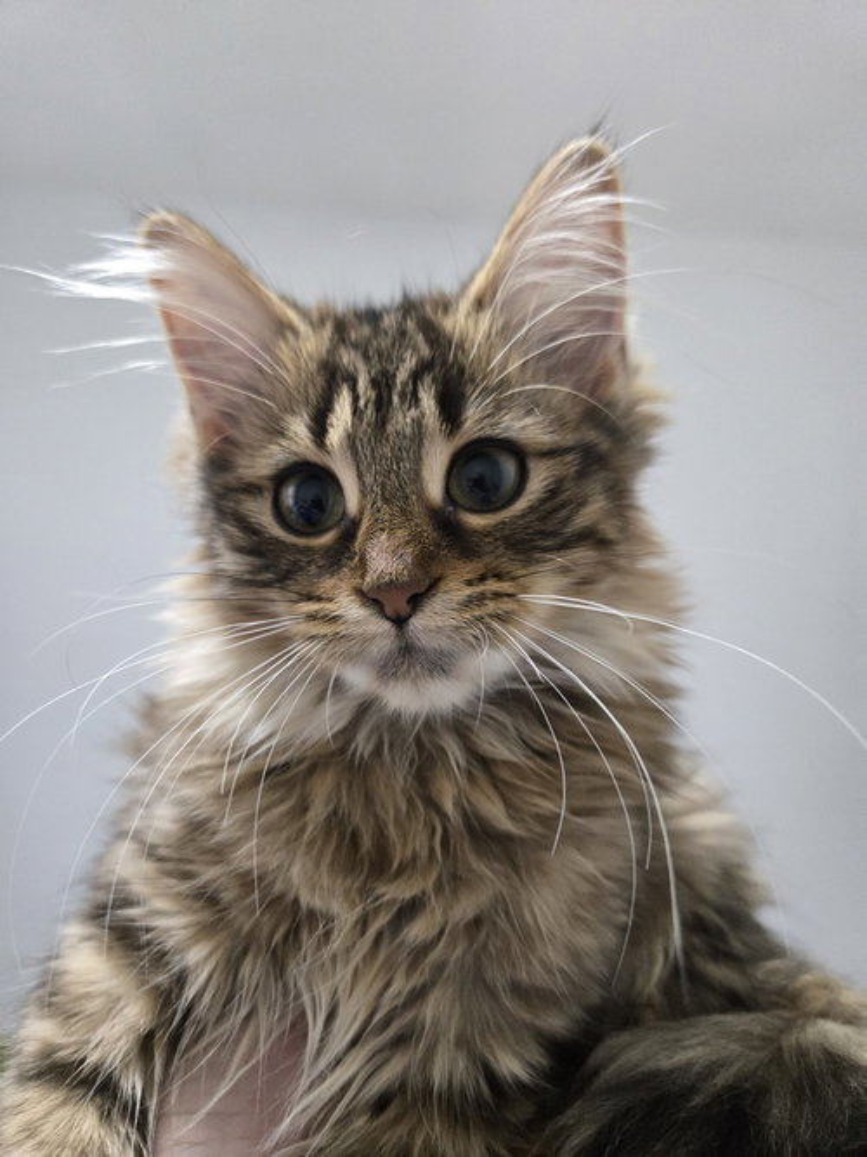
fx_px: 768
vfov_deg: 73.9
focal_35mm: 23
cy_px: 578
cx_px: 434
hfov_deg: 58.9
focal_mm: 5.4
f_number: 1.8
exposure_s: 1/120
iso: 800
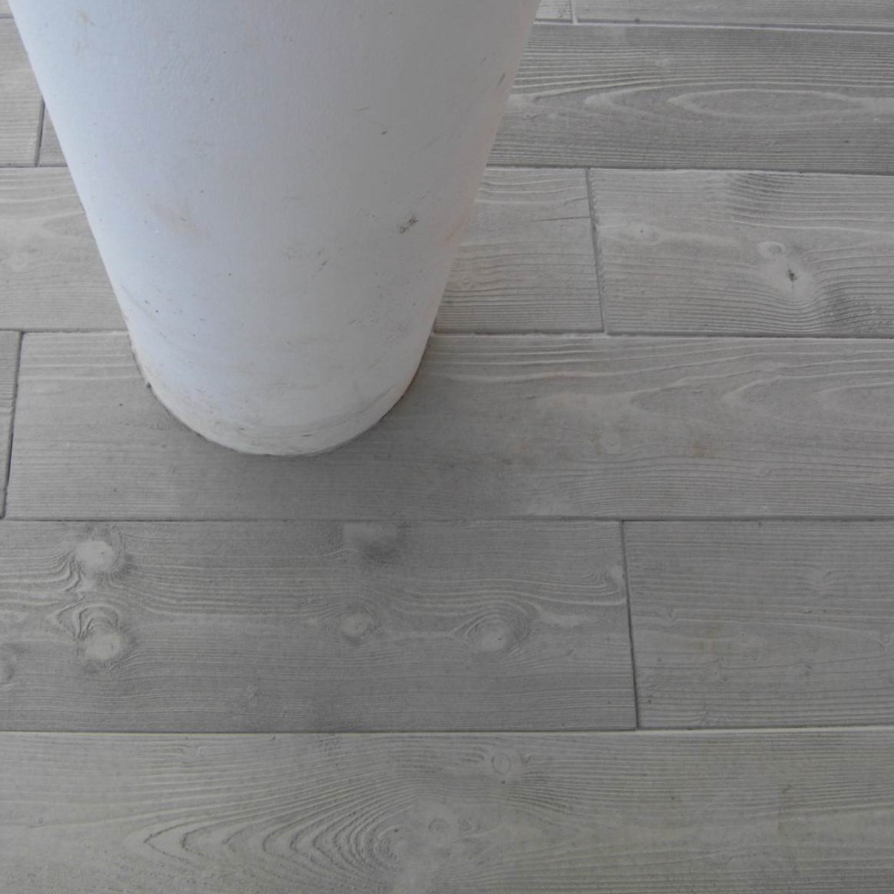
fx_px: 993
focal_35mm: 34
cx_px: 295
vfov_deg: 48.4
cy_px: 438
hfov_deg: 47.6
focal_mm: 6
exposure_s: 1/125
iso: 80
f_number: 2.8
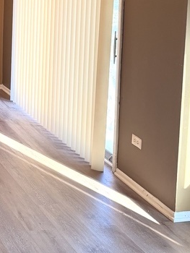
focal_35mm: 74
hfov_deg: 17.9
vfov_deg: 25.4
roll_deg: +0.0
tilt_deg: -7.8
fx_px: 541
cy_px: 17
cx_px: -90
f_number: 1.78
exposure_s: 1/60
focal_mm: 6.76
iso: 160
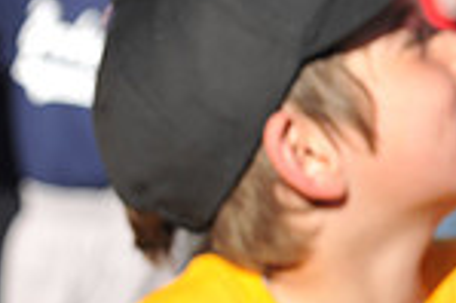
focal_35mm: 272
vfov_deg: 5.0
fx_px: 3442
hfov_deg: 7.3
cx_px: -413
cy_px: 288
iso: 200
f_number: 5
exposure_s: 1/800
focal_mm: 70
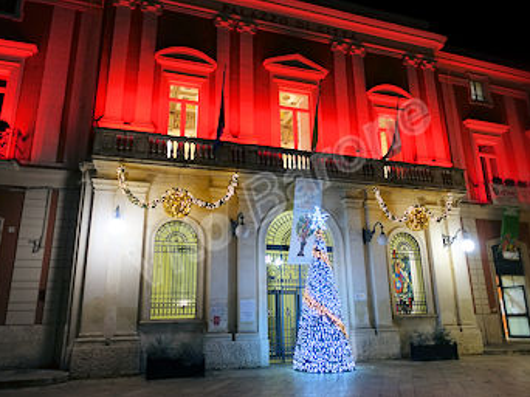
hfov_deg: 65.3
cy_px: 192
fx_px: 413
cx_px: 277
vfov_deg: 51.3
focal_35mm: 27
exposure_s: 1/30
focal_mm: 8.8
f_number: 1.8
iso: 250
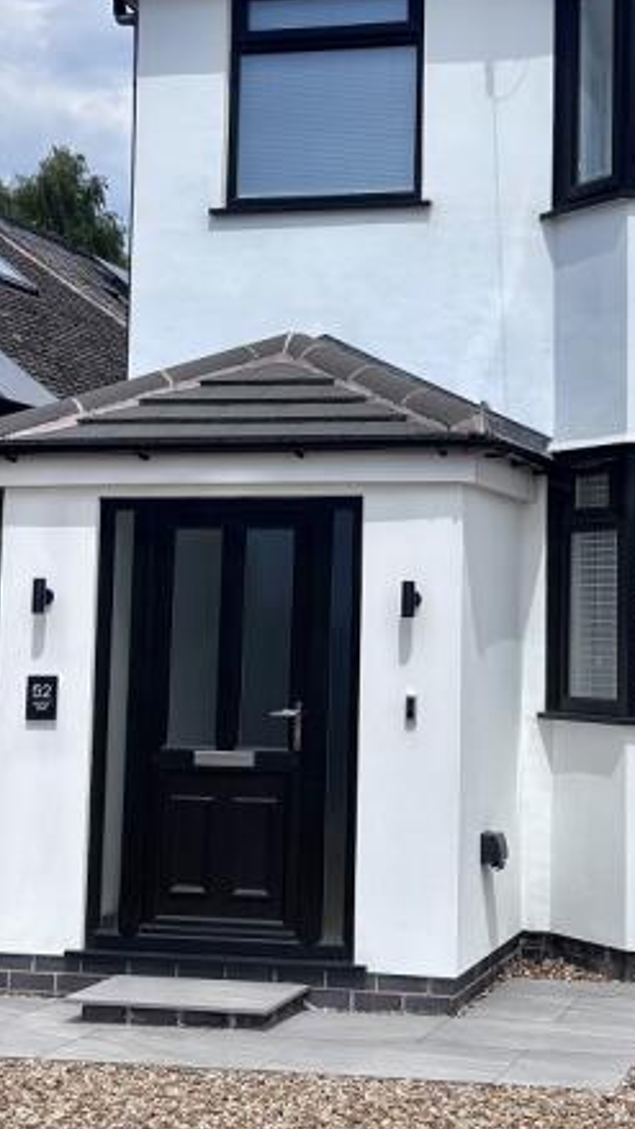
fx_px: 1975
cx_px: 488
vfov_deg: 31.6
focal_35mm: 66
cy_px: 381
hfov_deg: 18.1
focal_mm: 5.96
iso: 50
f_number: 1.6
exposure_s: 1/5348
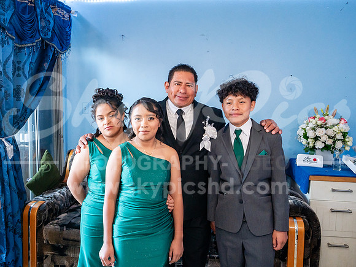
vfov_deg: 42.6
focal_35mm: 33
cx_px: 168
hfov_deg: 54.9
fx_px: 342
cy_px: 122
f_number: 4
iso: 1600
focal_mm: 15
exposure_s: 1/80
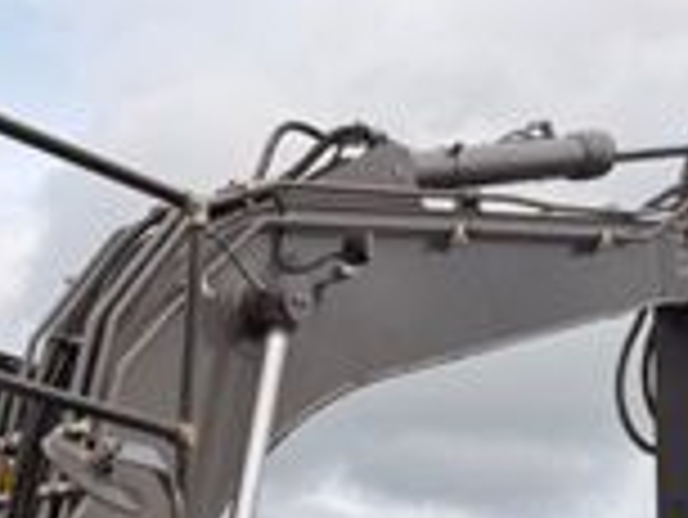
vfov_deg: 14.4
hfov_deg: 20.2
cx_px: -4
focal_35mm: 94
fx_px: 1870
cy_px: 829
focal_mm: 6.76
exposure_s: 1/2232
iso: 100
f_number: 1.78
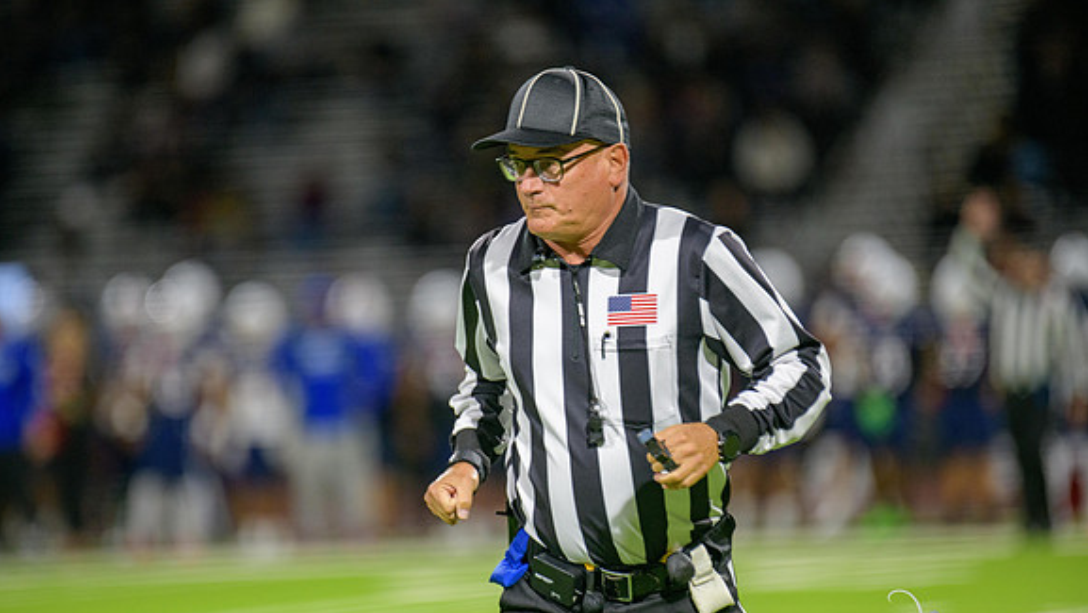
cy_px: 363
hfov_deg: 6.8
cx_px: 543
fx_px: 9119
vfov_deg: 3.8
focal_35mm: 316
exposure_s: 1/250
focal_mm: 300
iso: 2000
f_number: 2.8
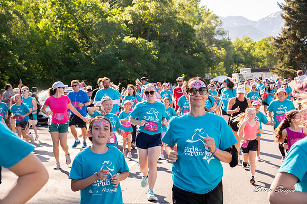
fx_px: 562
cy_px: 102
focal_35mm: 66
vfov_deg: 20.6
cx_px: 154
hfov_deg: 30.5
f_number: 8
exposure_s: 1/500
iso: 800
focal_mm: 66
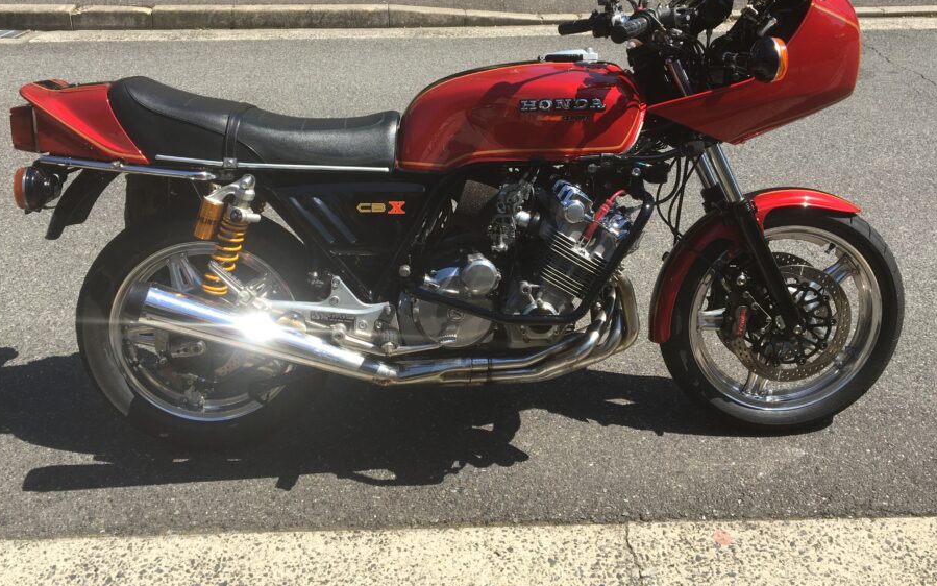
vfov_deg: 36.2
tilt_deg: -26.1
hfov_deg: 55.3
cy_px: 242
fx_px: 894
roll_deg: -0.7
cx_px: 455
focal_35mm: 35
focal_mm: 4.15
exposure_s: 1/999
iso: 25
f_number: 2.2
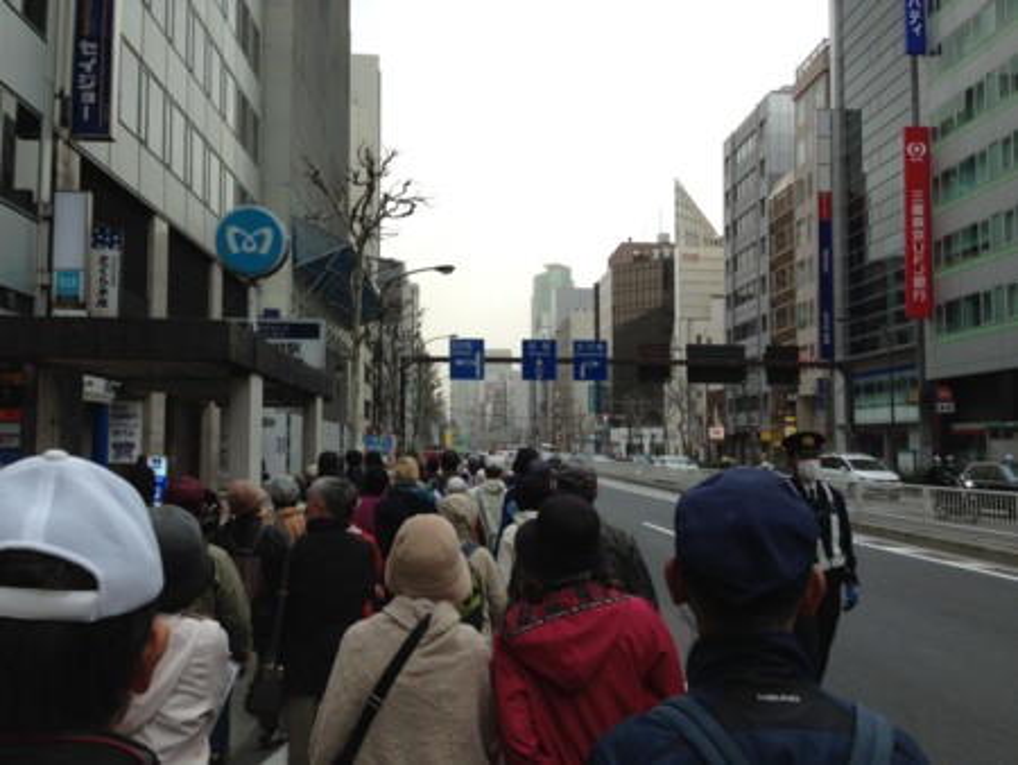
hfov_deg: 55.3
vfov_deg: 43.0
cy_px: 382
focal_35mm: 33
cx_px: 509
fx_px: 971
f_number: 2.4
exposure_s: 1/193
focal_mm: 4.13
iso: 50
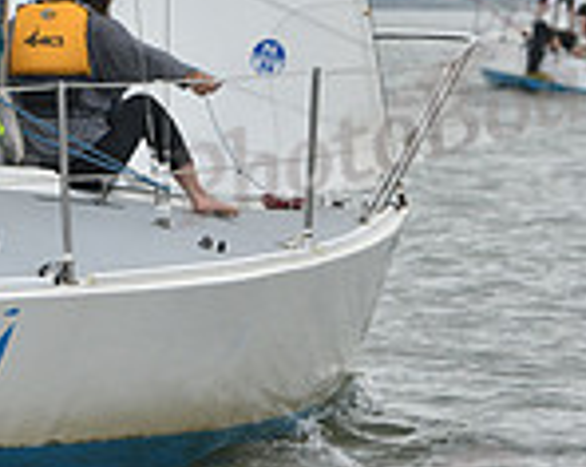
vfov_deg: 2.8
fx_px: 9561
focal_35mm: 552
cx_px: -32
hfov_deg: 3.5
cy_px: -26
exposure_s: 1/1250
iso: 320
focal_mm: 150
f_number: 7.1
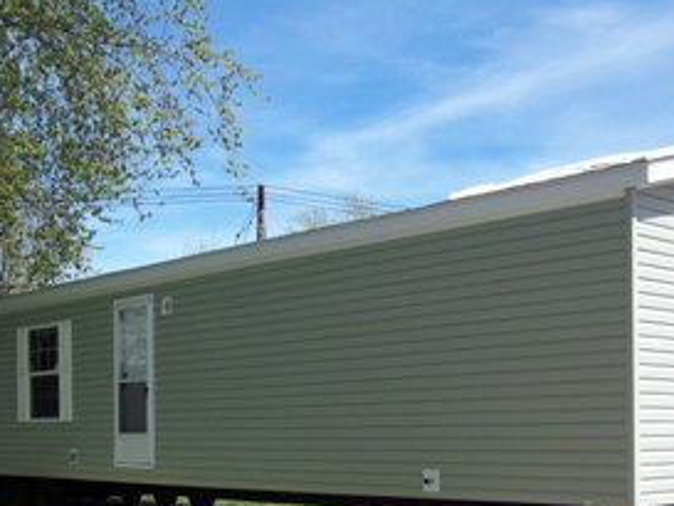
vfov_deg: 24.5
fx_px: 1149
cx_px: 383
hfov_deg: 32.6
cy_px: 392
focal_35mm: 59
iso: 80
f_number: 4.8
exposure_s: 1/450
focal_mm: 6
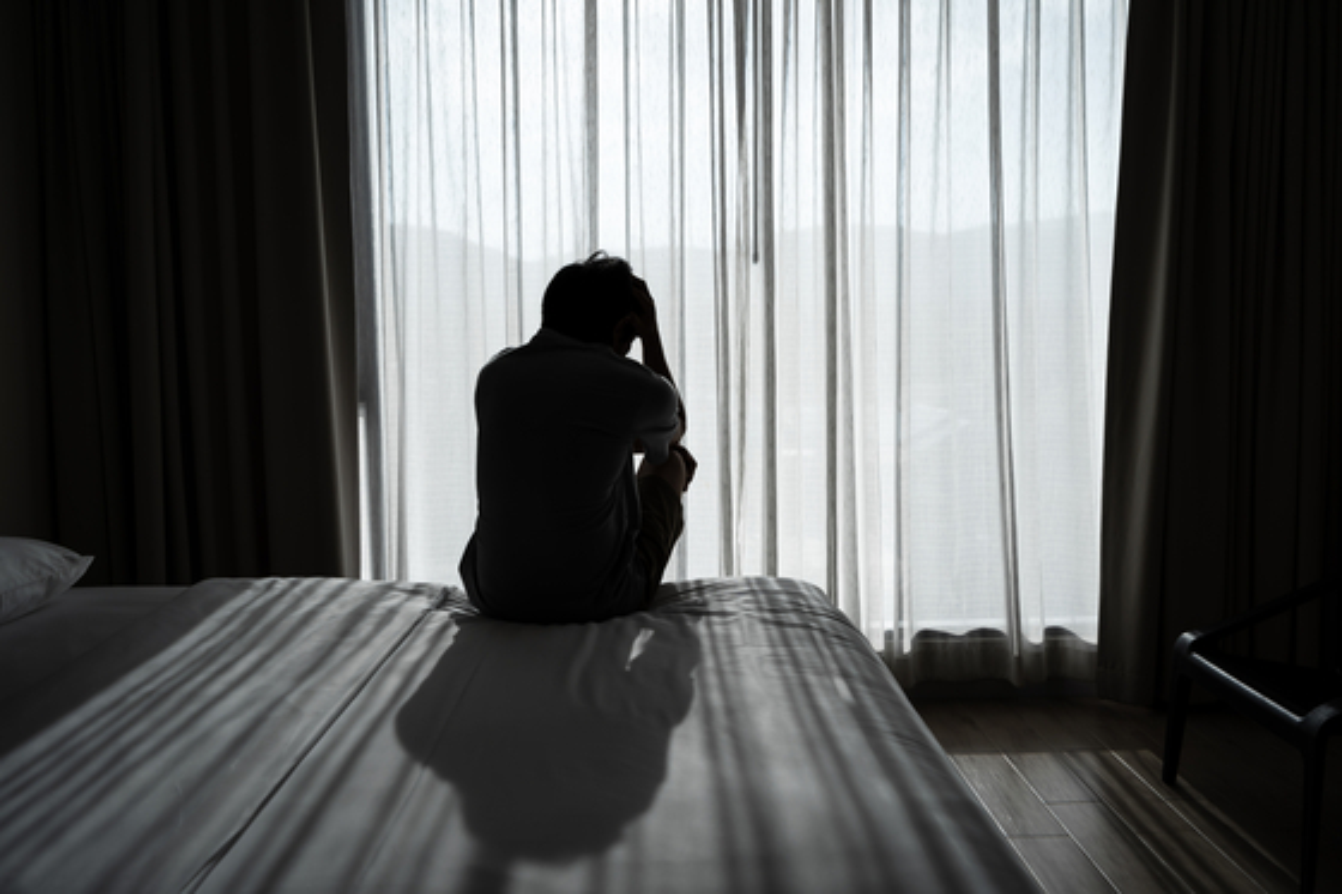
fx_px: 1304
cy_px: 447
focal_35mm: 35
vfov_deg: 37.8
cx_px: 671
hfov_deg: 54.4
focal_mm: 35
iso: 100
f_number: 5
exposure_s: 1/800
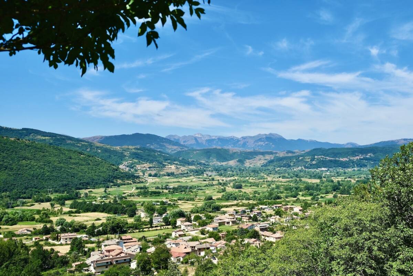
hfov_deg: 54.4
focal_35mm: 35
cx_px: 206
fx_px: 401
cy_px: 138
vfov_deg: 37.9
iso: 160
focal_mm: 23.3
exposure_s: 1/850
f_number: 5.6
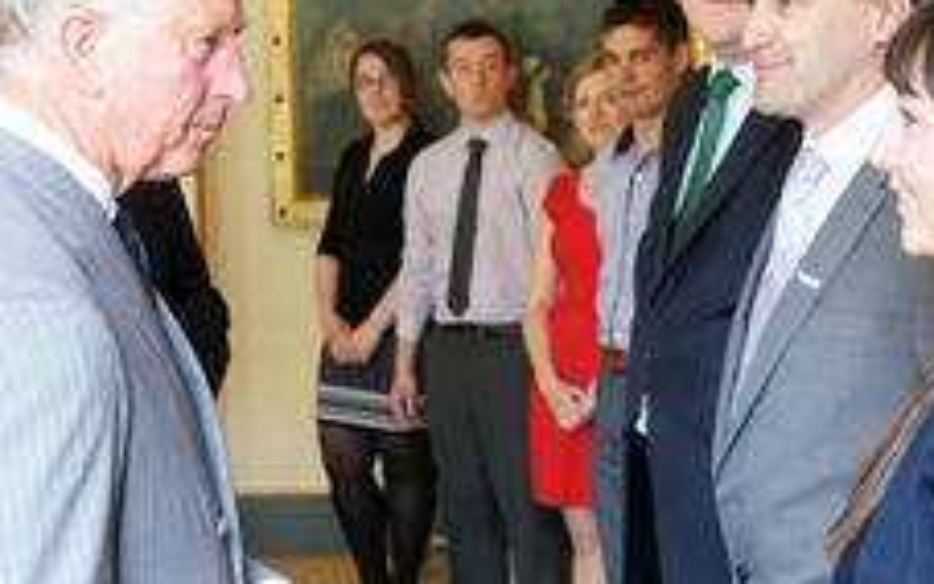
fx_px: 2164
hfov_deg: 24.3
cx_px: 564
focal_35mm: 85
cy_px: 352
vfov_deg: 15.4
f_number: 4.5
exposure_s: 1/30
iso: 800
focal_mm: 28
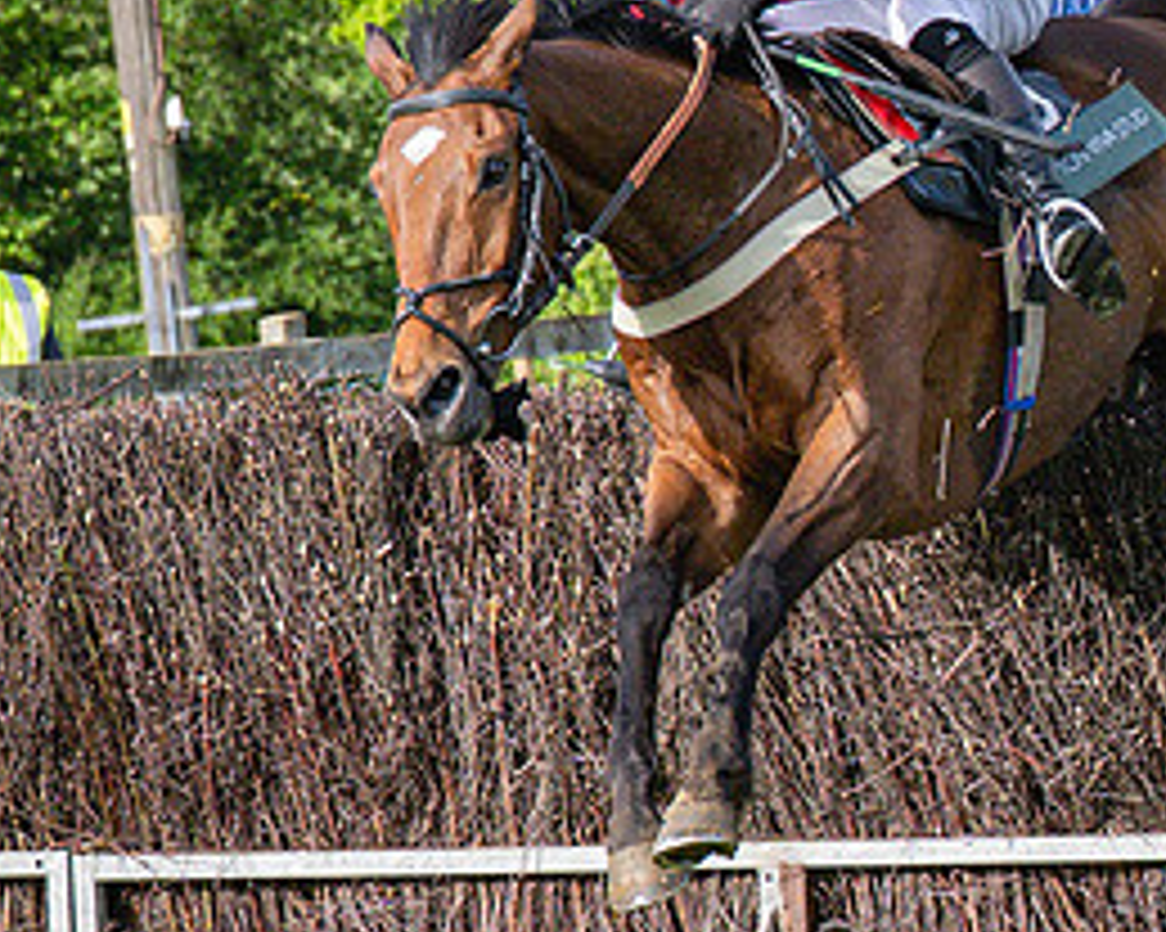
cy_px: 544
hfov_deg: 4.3
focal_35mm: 446
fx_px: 15385
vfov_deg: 3.5
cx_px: 1317
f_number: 4
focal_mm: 70
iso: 400
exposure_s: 1/2500
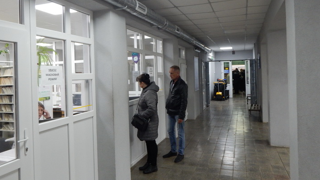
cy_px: 75
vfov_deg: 42.7
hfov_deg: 69.9
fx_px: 229
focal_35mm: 27
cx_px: 156
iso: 400
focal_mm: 4
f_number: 3
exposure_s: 1/30
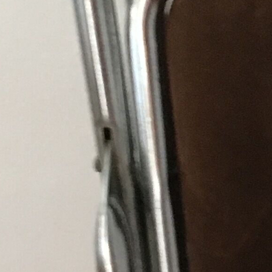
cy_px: 240
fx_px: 1574
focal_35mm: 177
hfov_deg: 9.1
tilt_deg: -46.9
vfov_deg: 9.8
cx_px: 586
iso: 400
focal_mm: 4.15
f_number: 2.2
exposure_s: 1/17
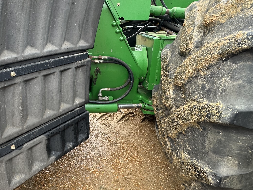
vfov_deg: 50.9
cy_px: 73
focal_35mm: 27
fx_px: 197
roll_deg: +3.5
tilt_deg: -14.1
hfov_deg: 60.6
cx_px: 55
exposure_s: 1/111
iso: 40
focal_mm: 2.22
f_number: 2.2
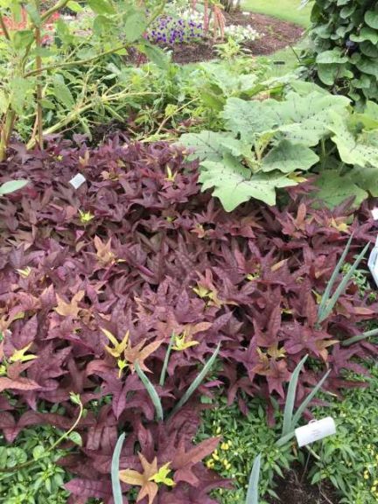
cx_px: 189
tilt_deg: -37.5
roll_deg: +0.3
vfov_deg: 61.7
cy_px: 252
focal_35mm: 29
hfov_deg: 48.2
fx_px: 422
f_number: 2.2
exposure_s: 1/275
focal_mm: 4.15
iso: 25
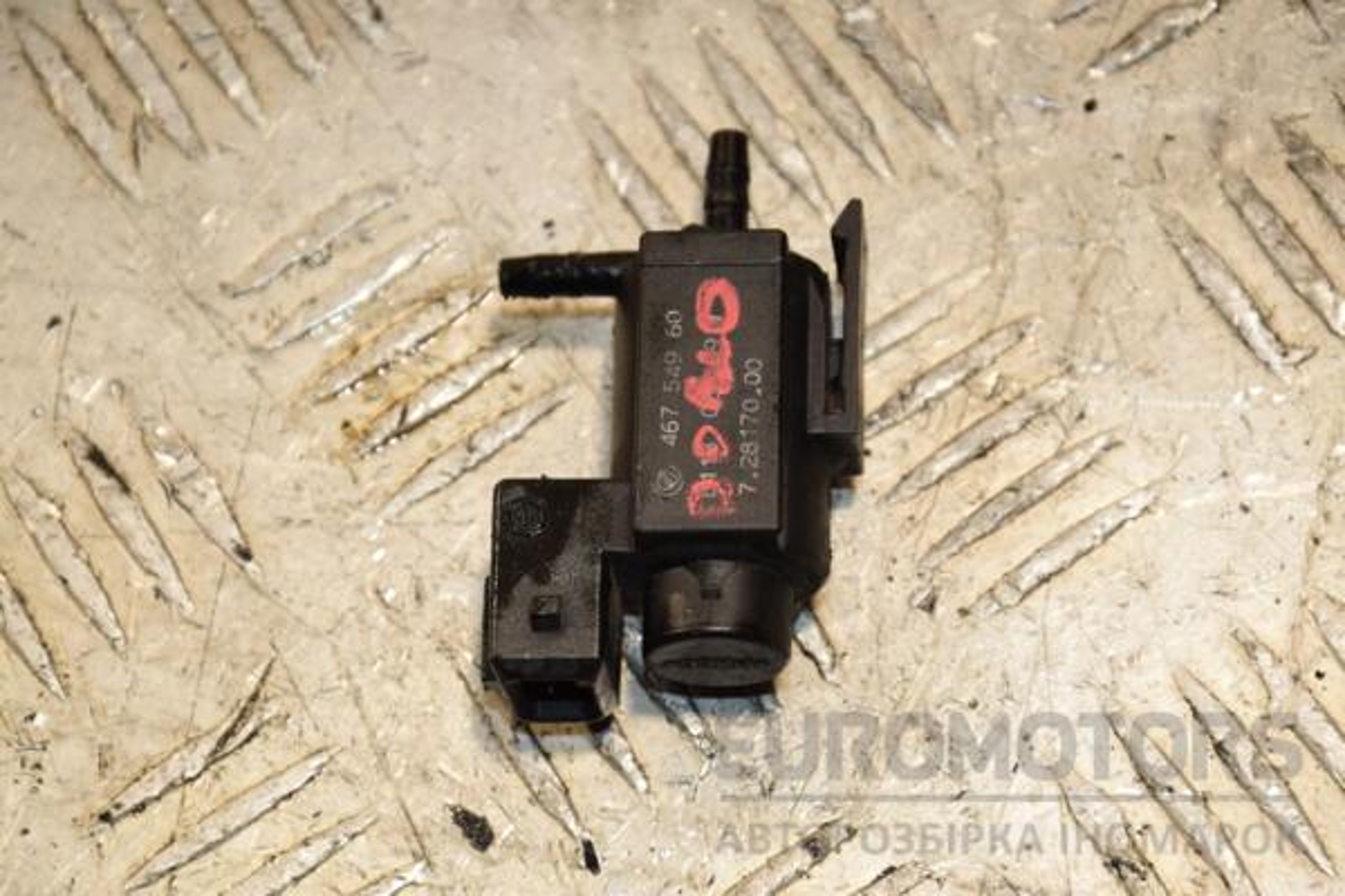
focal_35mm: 158
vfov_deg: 8.7
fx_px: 5884
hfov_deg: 13.0
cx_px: 672
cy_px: 448
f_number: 8
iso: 800
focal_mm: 105
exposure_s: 1/200
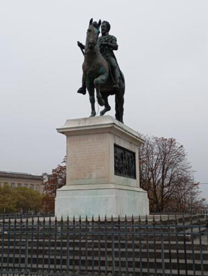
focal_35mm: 48
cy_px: 138
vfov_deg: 39.6
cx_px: 104
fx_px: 383
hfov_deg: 30.4
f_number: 1.8
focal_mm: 4.27
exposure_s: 1/175
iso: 101
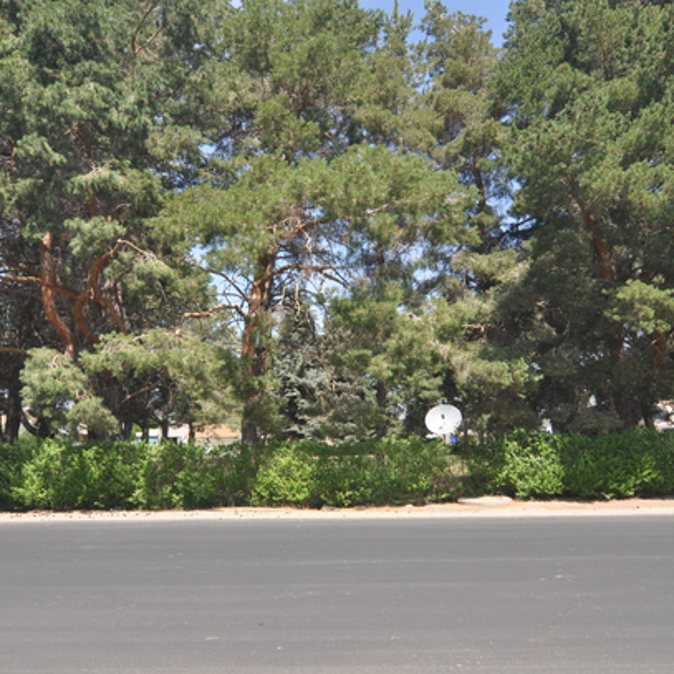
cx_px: 335
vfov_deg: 65.0
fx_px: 529
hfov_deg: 65.0
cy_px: 344
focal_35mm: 24
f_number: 7.1
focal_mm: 12
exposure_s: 1/200
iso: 200
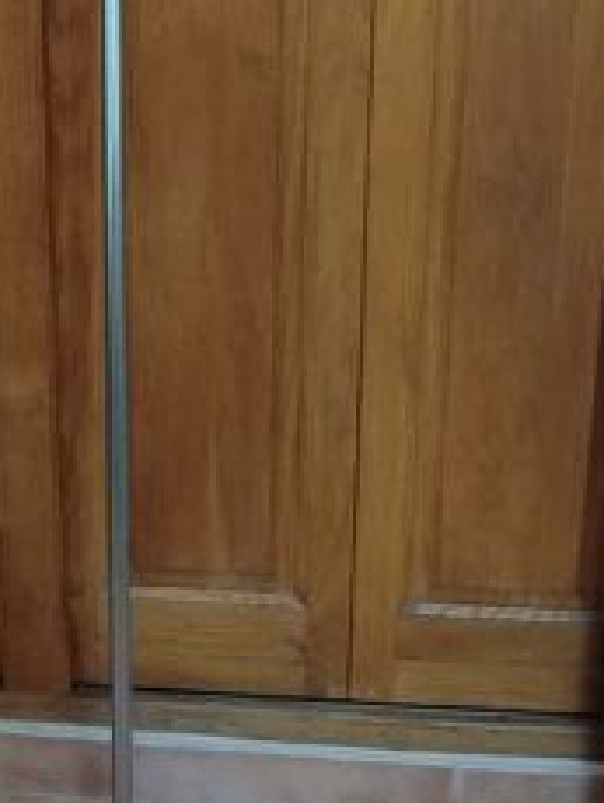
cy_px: -14
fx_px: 1742
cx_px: -17
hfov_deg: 19.1
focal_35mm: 75
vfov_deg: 24.7
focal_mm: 4.05
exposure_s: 1/25
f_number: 1.8
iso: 2419
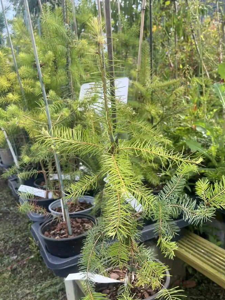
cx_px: 120
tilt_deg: -17.4
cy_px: 179
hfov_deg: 44.1
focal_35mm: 32
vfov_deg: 56.4
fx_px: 277
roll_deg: +2.8
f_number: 1.6
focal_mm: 5.1
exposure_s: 1/598
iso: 50
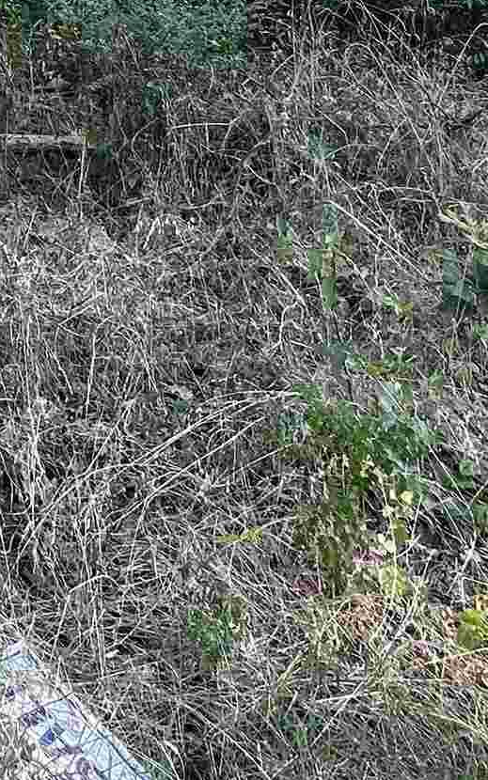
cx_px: -144
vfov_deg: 34.5
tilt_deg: +1.7
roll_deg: -0.2
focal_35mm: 51
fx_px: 1085
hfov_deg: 22.7
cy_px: -67
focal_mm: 1.57
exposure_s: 1/99
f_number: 1.8
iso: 50
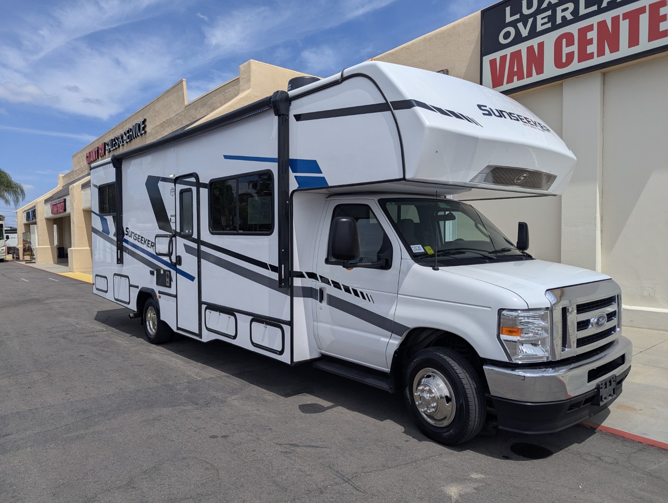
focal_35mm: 24
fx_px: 464
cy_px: 252
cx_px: 334
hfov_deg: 71.5
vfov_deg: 56.9
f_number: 1.85
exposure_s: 1/5650
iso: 47
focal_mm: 6.81
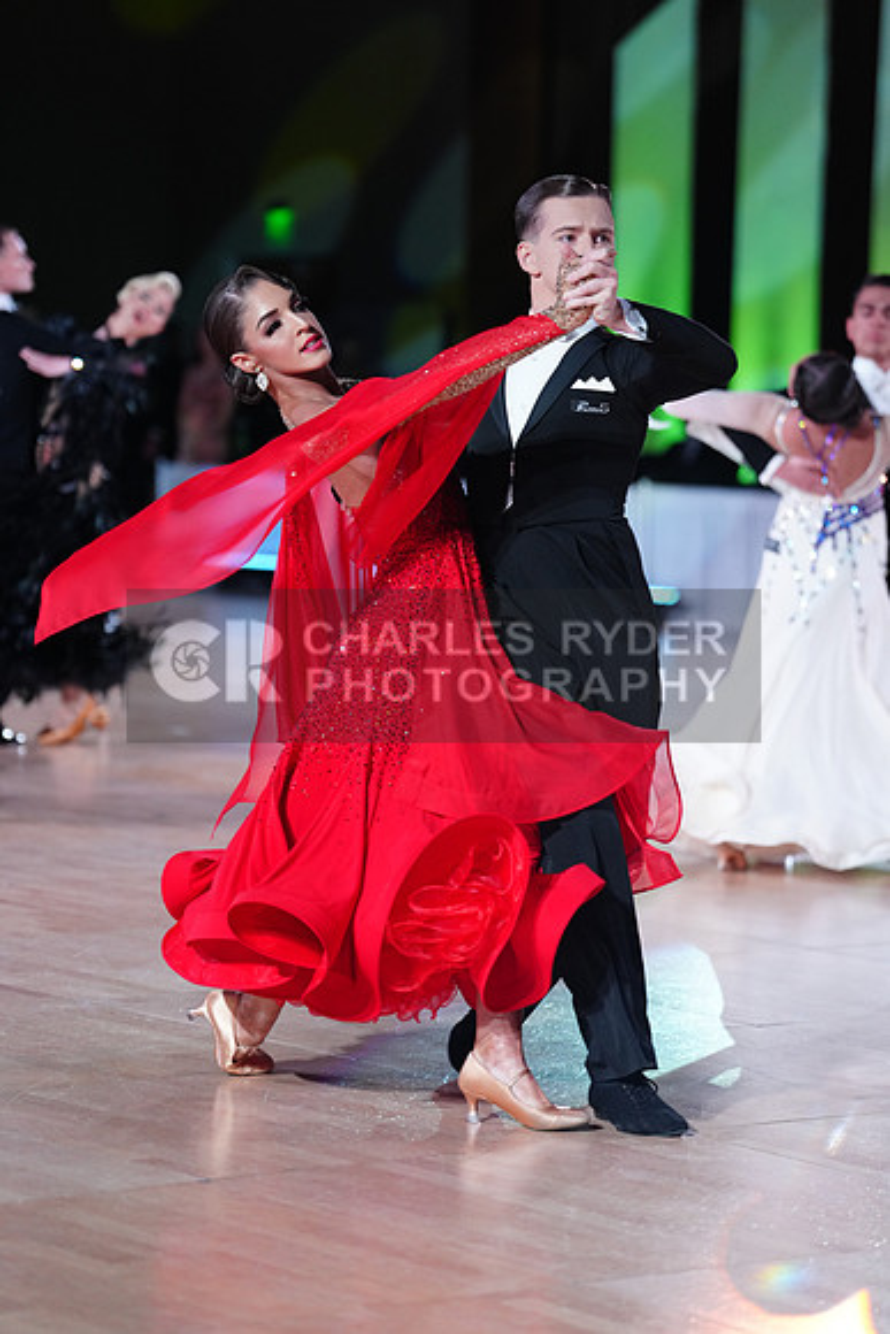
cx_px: 445
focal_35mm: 125
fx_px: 4632
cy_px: 667
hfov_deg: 11.0
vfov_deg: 16.4
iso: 2000
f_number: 2.8
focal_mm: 125
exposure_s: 1/400
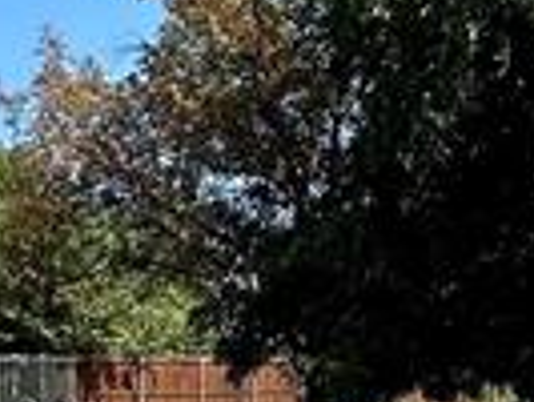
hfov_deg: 17.4
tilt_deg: -4.3
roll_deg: +0.2
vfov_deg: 13.3
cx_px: 622
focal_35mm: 108
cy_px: 519
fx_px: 1668
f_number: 2.2
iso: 50
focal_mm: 2.22
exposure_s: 1/972
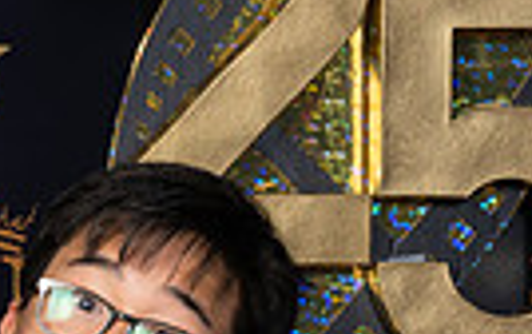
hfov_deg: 6.0
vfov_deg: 3.8
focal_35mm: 343
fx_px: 4977
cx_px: -526
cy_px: 644
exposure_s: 1/100
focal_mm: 59
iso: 320
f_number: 8
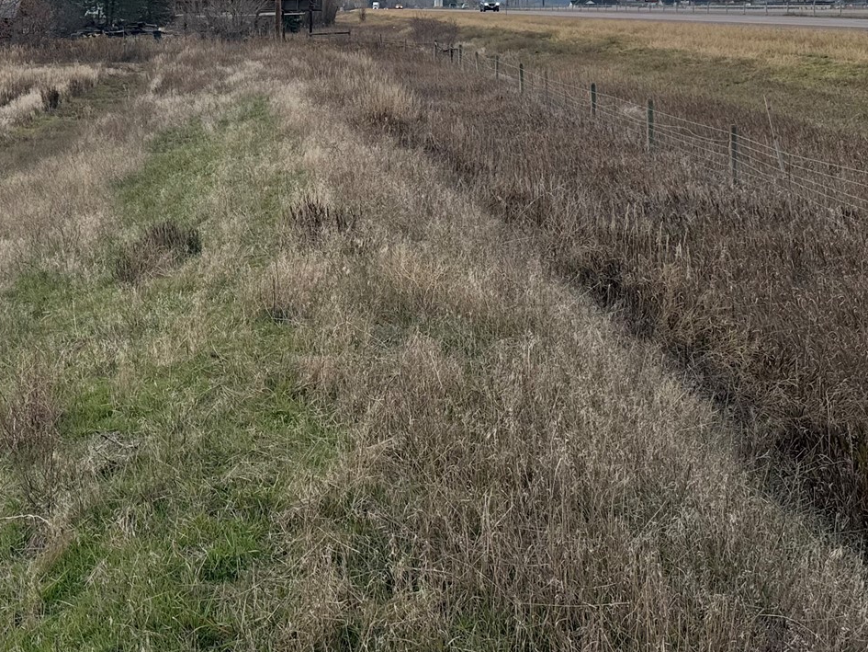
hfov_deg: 36.1
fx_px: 1304
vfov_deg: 27.1
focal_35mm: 52
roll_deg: +1.2
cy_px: 67
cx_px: 241
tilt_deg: -1.8
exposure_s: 1/2525
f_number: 1.78
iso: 80
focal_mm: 6.76
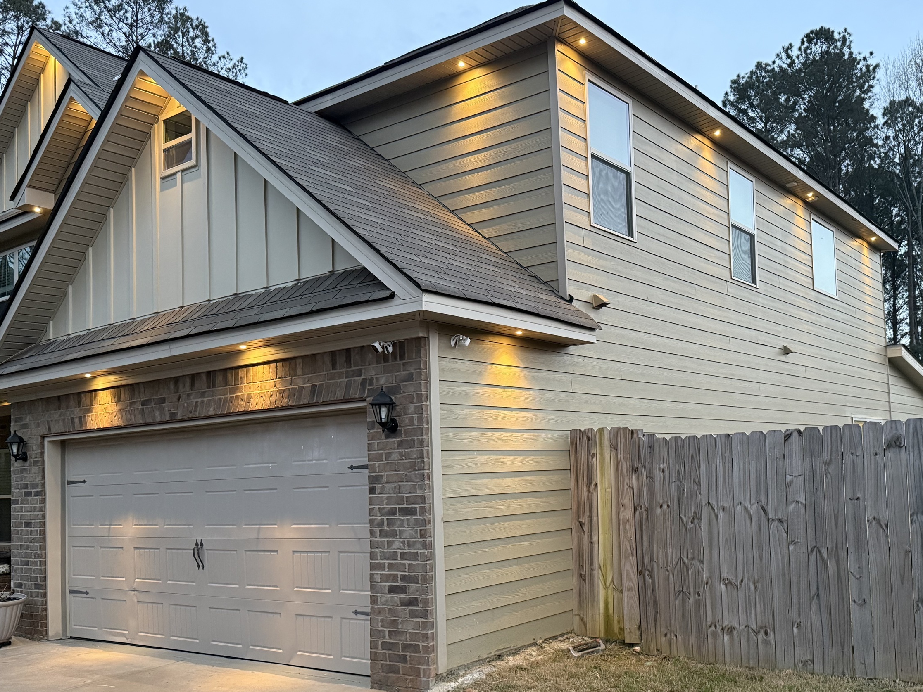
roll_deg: +2.5
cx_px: 559
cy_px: 410
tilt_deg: +4.0
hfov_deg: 54.9
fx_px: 880
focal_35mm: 33
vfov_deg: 42.8
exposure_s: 1/60
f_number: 1.78
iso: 500
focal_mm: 6.76
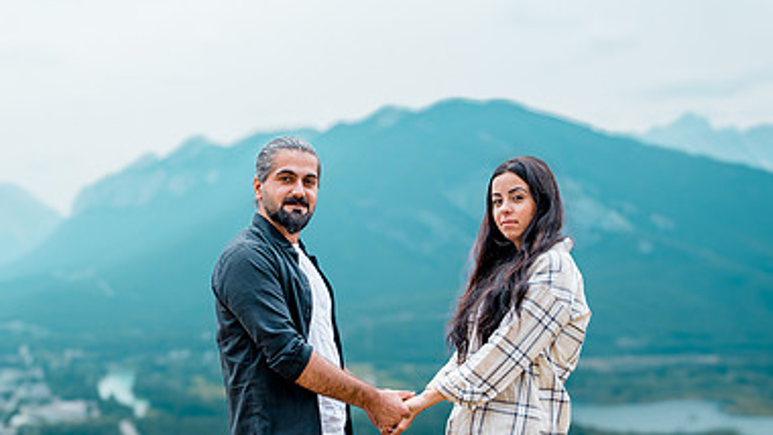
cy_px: 389
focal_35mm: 56
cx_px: 207
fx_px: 1148
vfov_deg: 21.0
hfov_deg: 36.5
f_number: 3.5
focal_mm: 35
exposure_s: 1/2500
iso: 200
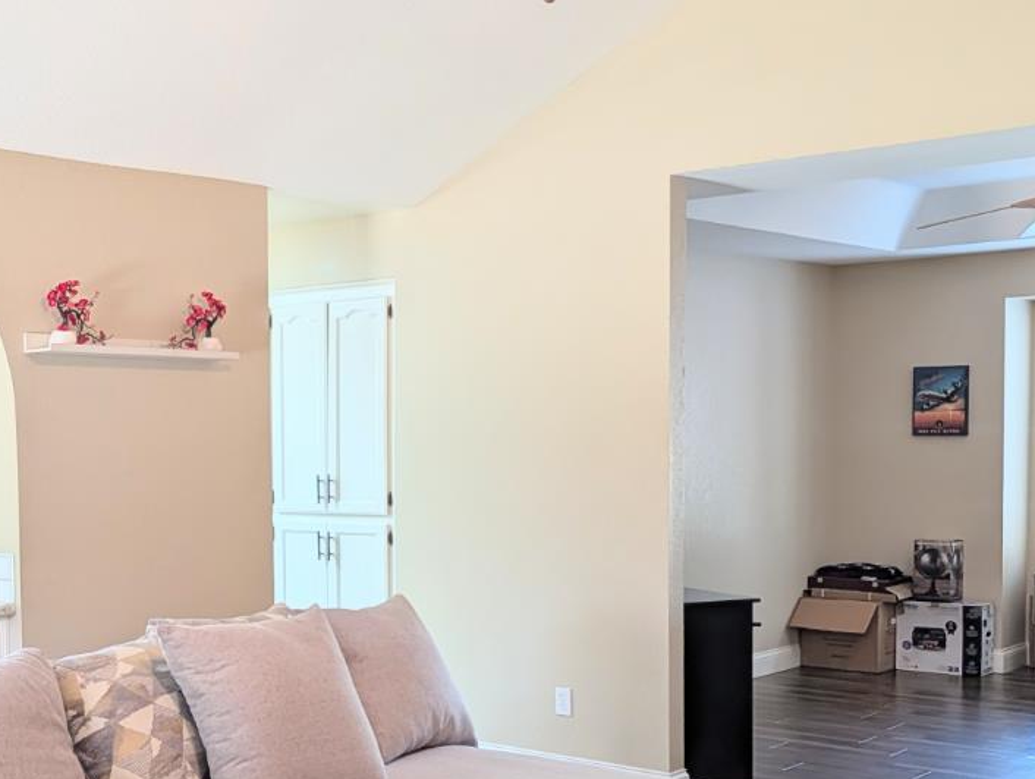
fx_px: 1526
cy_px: 522
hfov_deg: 36.2
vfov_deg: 28.4
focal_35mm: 51
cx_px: 213
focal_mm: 6.9
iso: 27
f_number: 1.68
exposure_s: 1/128
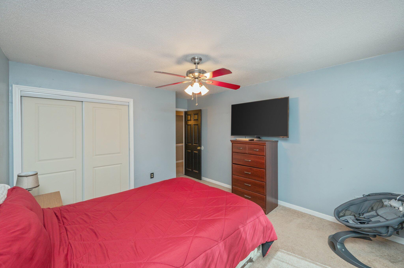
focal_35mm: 14
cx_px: 202
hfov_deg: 104.3
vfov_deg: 81.1
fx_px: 157
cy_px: 134
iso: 500
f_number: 8
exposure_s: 1/25
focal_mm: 14
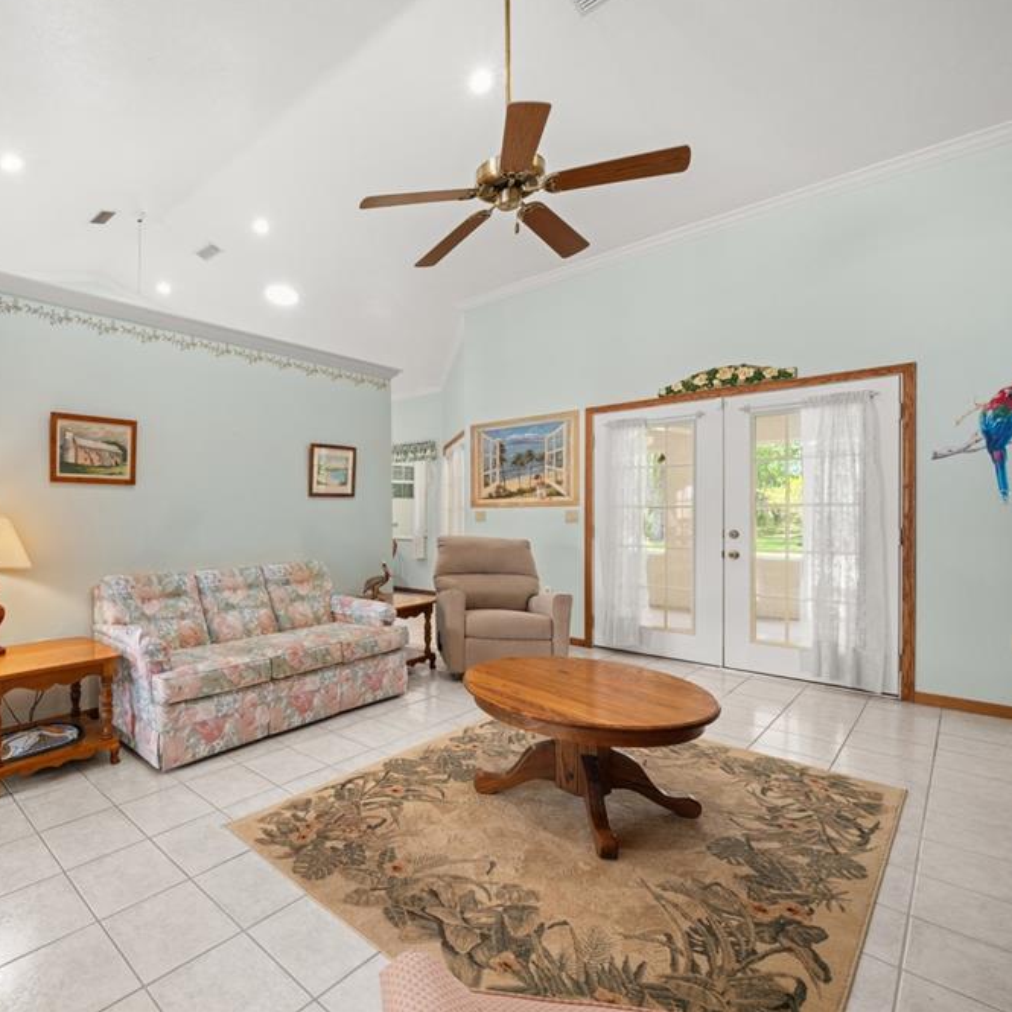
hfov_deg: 80.0
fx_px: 562
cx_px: 306
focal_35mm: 17
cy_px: 496
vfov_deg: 84.0
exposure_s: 1/2
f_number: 11
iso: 400
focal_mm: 13
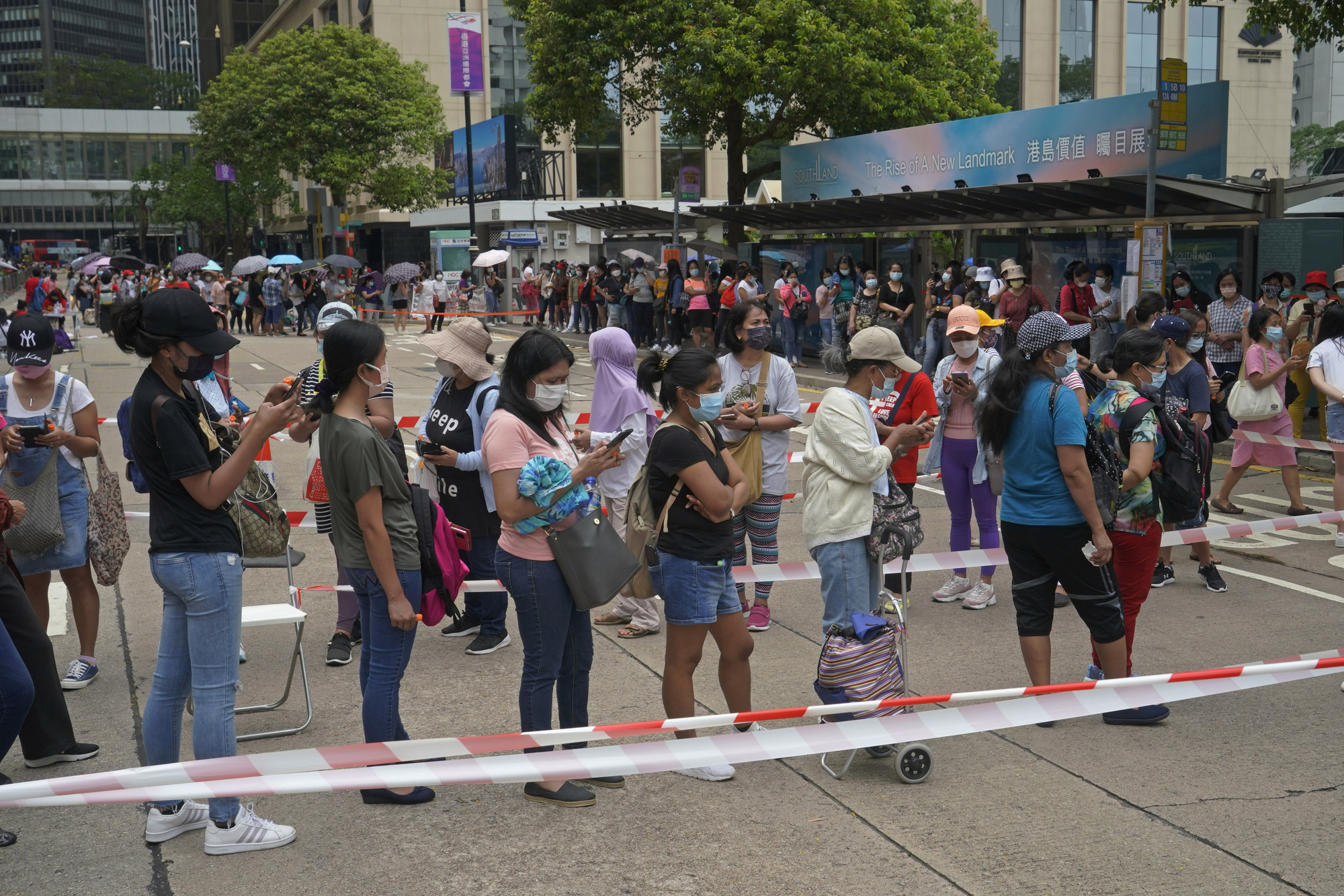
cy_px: 448
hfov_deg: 50.7
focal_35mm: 38
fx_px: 1418
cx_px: 672
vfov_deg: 35.0
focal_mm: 38
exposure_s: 1/500
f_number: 9
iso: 500
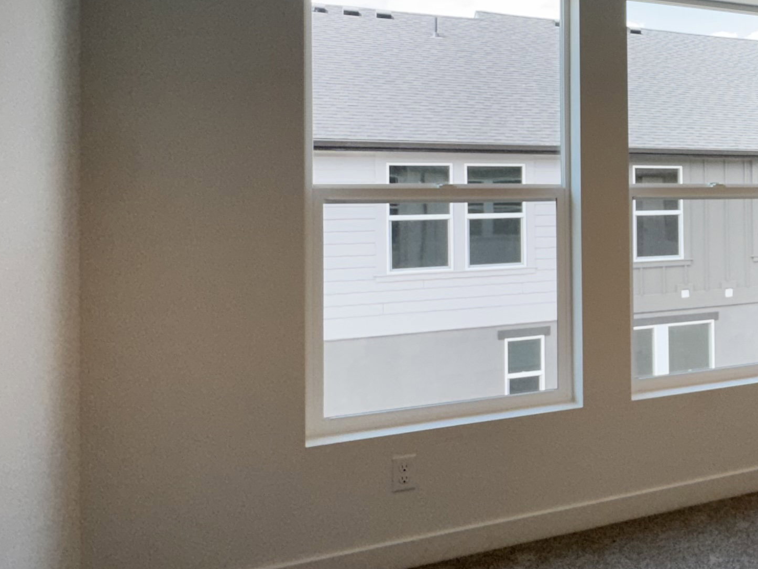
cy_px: 191
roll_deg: +0.6
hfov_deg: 38.5
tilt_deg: +1.0
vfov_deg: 36.5
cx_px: 855
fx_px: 854
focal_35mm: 39
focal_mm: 2.22
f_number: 2.2
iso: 40
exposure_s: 1/260
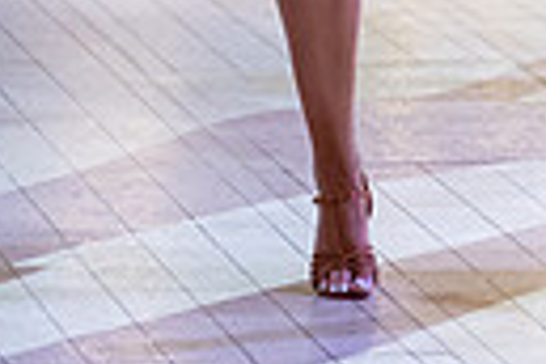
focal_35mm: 522
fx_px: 7916
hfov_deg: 3.9
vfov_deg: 2.6
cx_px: 613
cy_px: -511
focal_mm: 103
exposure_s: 1/640
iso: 4000
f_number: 2.8
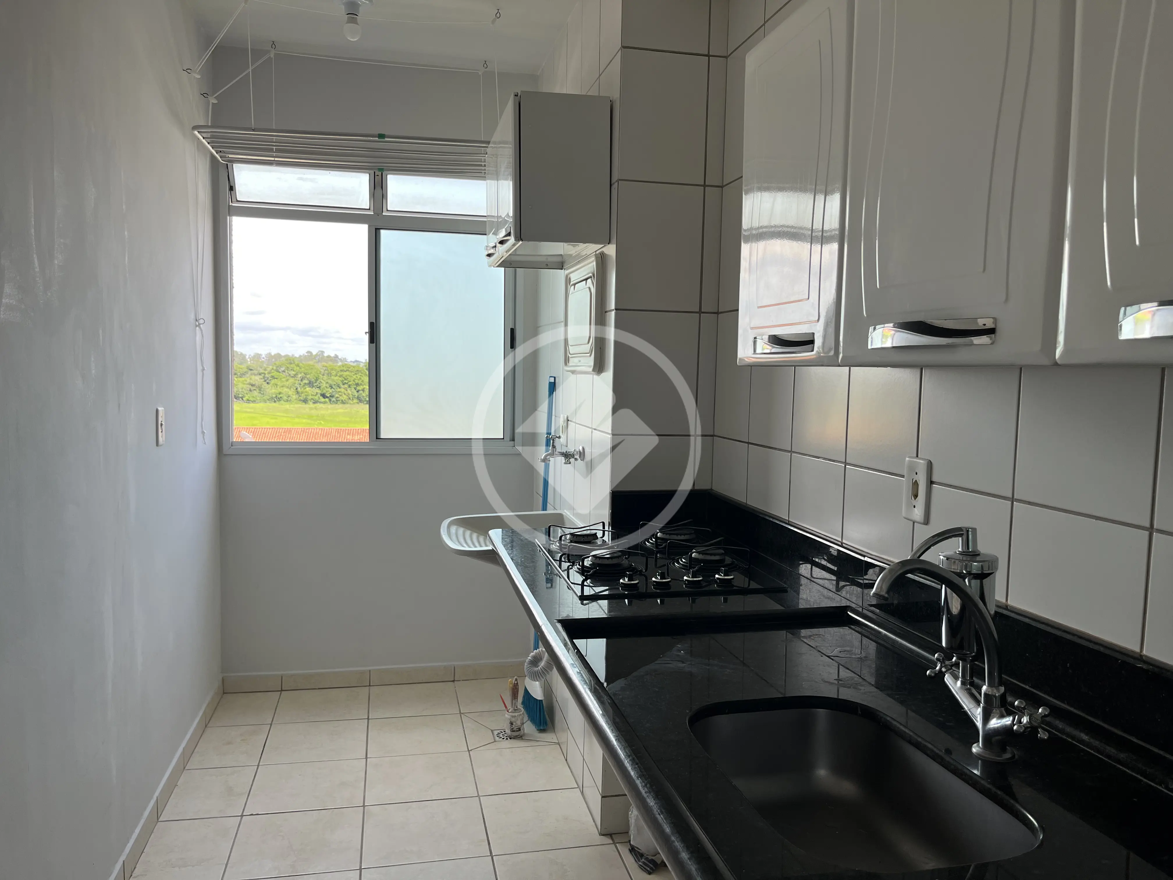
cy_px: 440
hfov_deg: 67.3
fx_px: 881
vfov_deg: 53.1
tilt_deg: -5.3
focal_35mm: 26
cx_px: 586
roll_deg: -1.1
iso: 50
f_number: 1.6
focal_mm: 5.1
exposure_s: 1/418
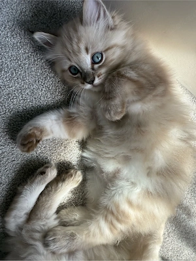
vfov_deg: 71.6
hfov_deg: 56.8
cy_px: 130
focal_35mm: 24
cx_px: 98
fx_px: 181
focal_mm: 2.22
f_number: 2.2
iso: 40
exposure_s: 1/267
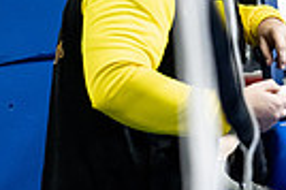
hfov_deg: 6.8
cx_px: 271
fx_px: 2404
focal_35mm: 303
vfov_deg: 4.5
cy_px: 321
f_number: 2.8
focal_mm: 70
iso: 8000
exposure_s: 1/1000
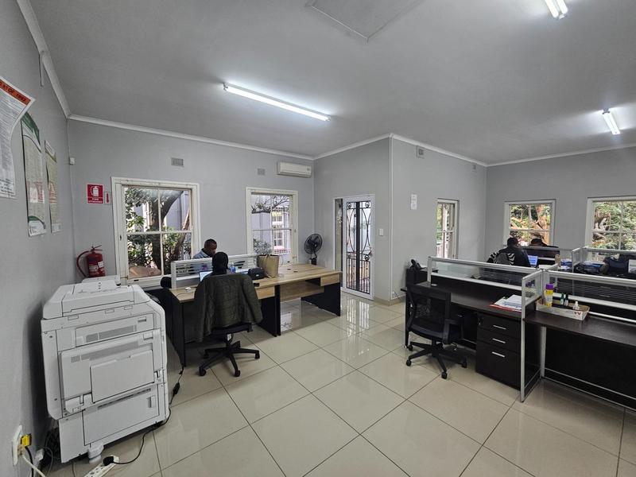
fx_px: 239
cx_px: 318
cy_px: 238
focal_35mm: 13
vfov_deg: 89.9
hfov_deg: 106.2
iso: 200
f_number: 2.2
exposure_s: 1/50
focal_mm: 2.2
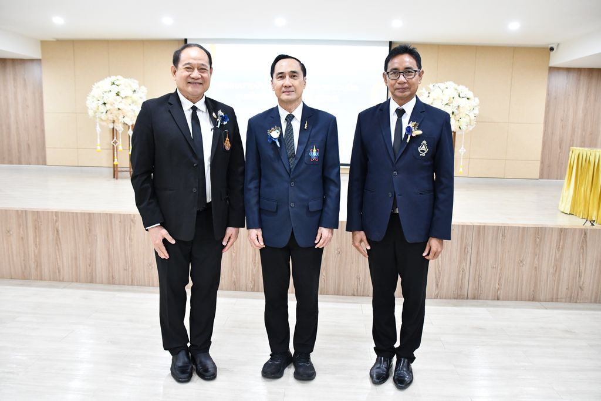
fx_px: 451
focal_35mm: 27
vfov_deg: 47.9
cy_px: 200
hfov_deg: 67.4
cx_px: 300
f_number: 3.5
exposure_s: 1/80
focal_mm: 18
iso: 3200
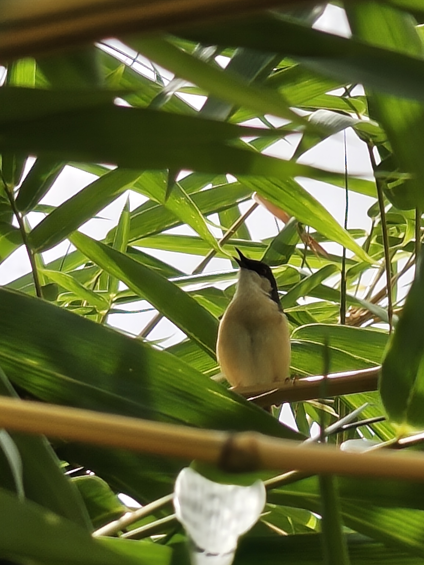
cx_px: 294
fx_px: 4344
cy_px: 320
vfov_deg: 7.4
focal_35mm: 266
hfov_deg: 5.6
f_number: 2
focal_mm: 7.1
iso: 50
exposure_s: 1/1322
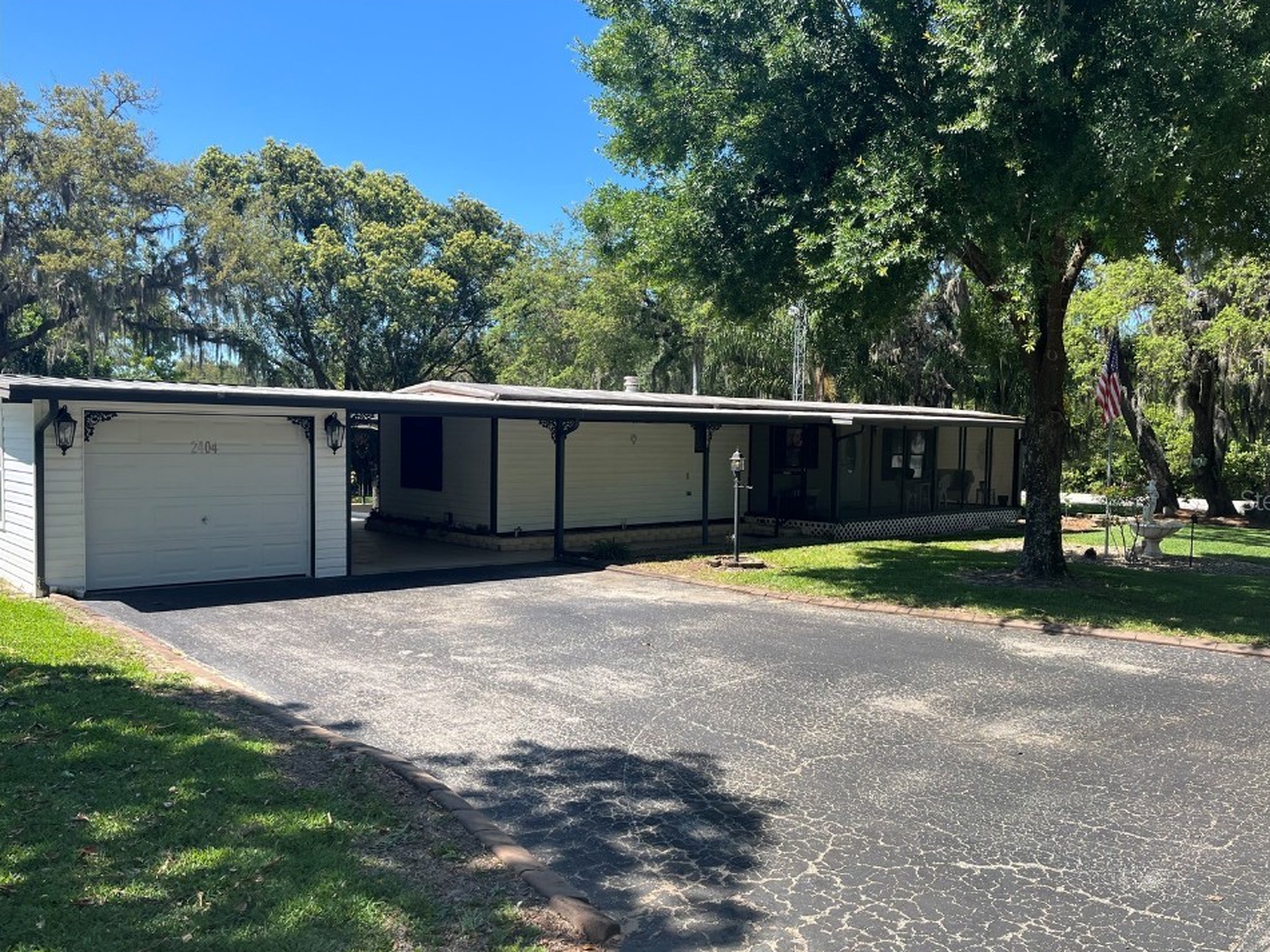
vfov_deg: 49.7
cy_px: 499
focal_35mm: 28
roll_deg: -0.1
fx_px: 1027
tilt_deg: -3.2
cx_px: 682
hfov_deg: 63.4
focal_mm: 5.1
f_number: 1.6
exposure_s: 1/1441
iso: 50
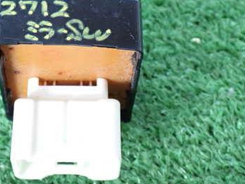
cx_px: 75
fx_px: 616
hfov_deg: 22.4
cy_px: 58
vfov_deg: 16.9
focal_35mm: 87
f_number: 3.2
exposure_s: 1/25
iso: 800
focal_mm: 9.01
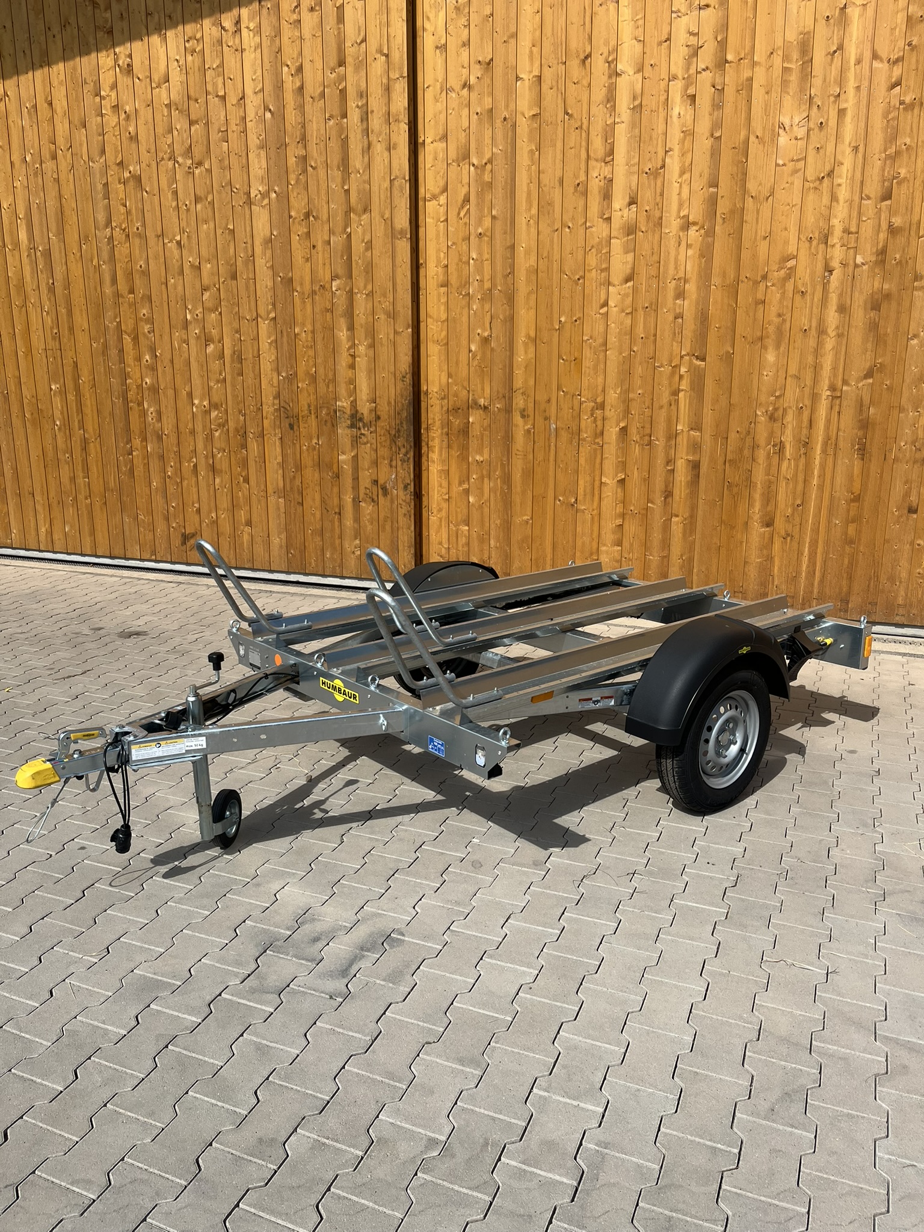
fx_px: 925
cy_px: 616
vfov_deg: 67.3
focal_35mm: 26
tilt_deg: -12.7
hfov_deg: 53.1
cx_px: 462
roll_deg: -0.8
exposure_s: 1/5319
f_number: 1.6
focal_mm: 5.1
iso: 50
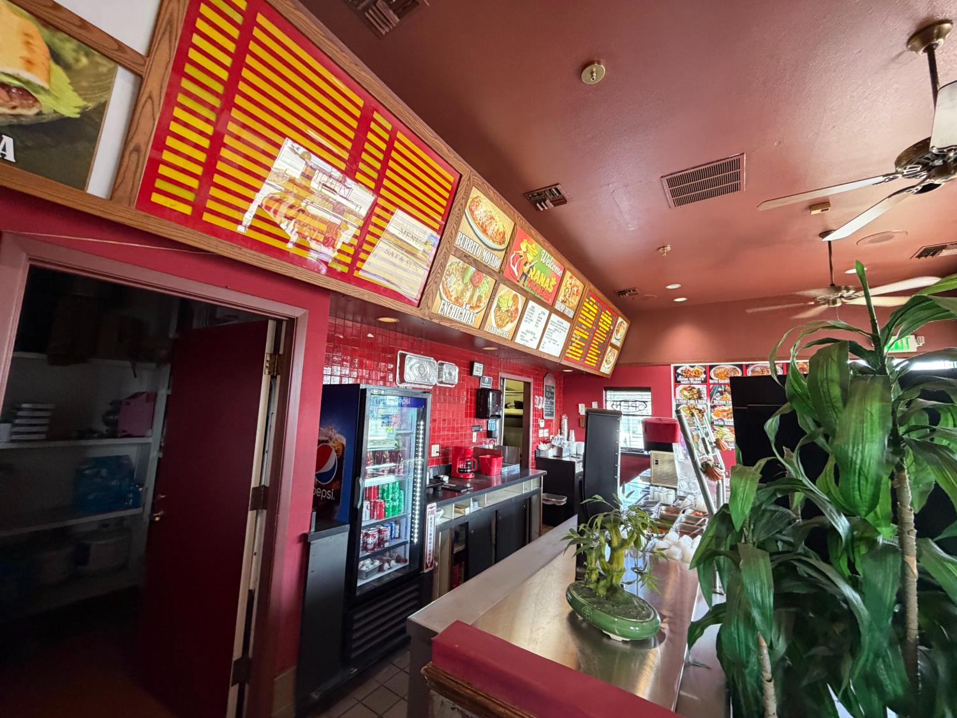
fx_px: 387
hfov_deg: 102.1
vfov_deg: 85.7
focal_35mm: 14
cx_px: 478
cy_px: 359
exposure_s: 1/60
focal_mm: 2.22
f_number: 2.2
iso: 400
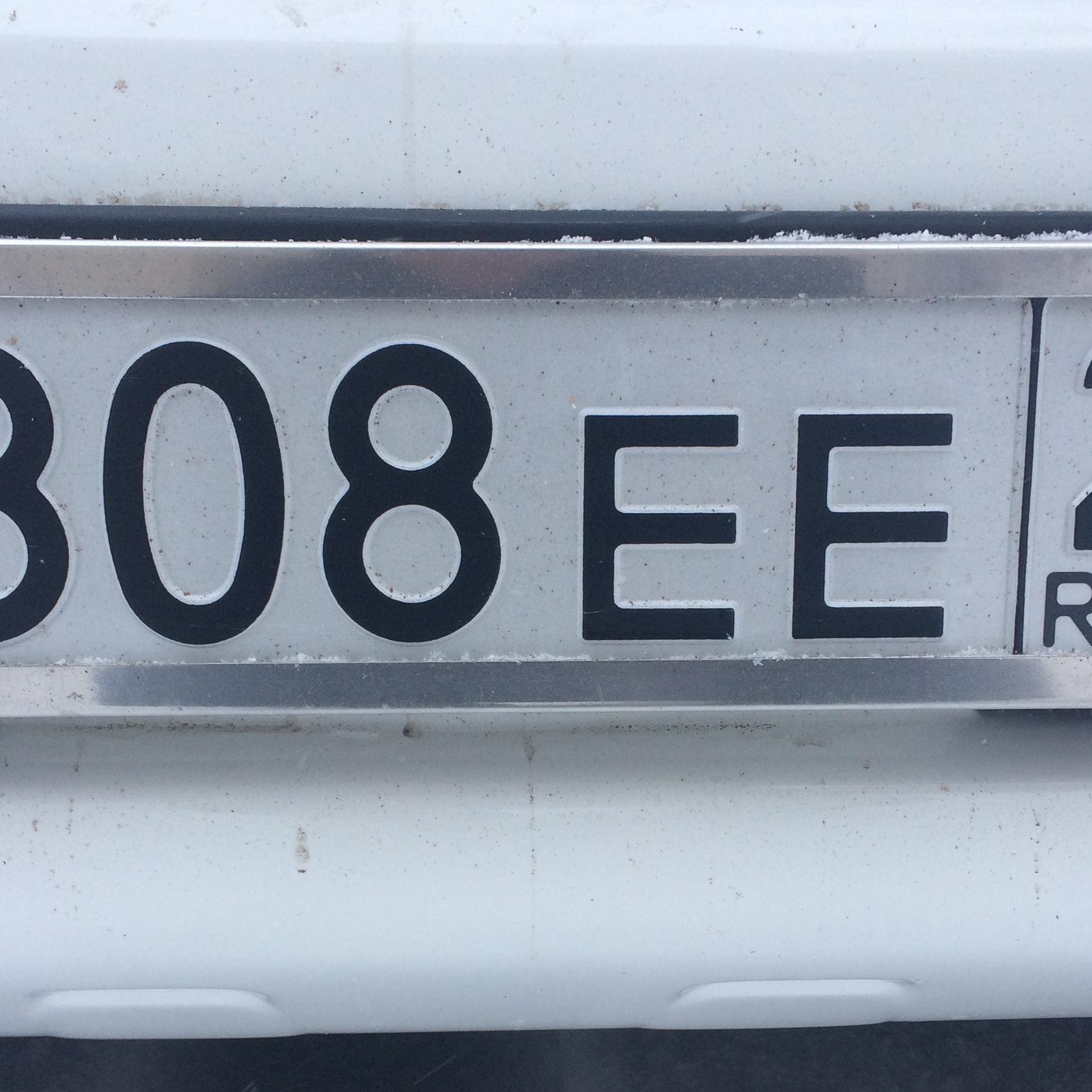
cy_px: 734
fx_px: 1749
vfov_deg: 34.3
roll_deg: +2.0
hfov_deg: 34.7
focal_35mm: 49
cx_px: 522
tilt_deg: -11.4
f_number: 2.2
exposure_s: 1/100
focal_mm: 4.15
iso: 40
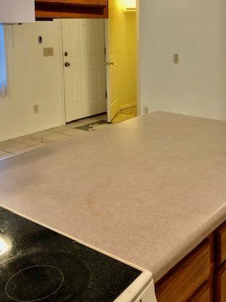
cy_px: 90
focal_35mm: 44
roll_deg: -0.2
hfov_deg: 32.6
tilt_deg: -8.8
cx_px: 151
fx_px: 383
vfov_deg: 42.1
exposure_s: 1/20
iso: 40
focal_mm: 3.99
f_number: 1.8
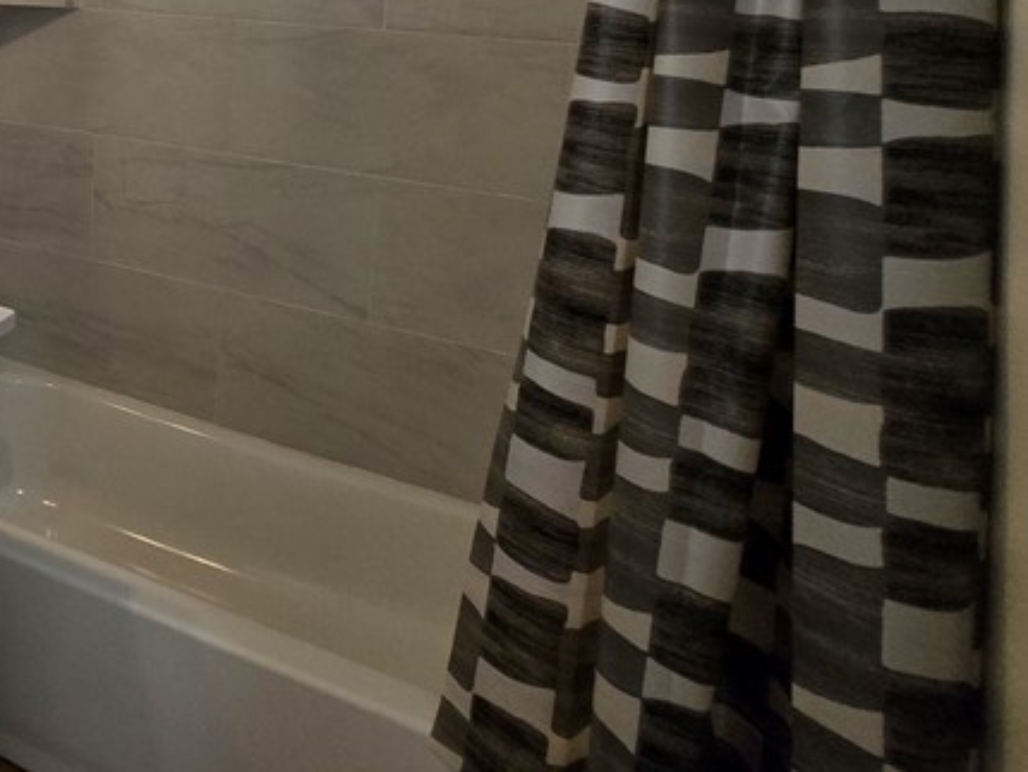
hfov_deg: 42.7
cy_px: -31
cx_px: -151
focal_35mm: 31
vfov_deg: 39.1
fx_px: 921
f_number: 2.2
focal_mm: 1.7
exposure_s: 1/60
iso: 64
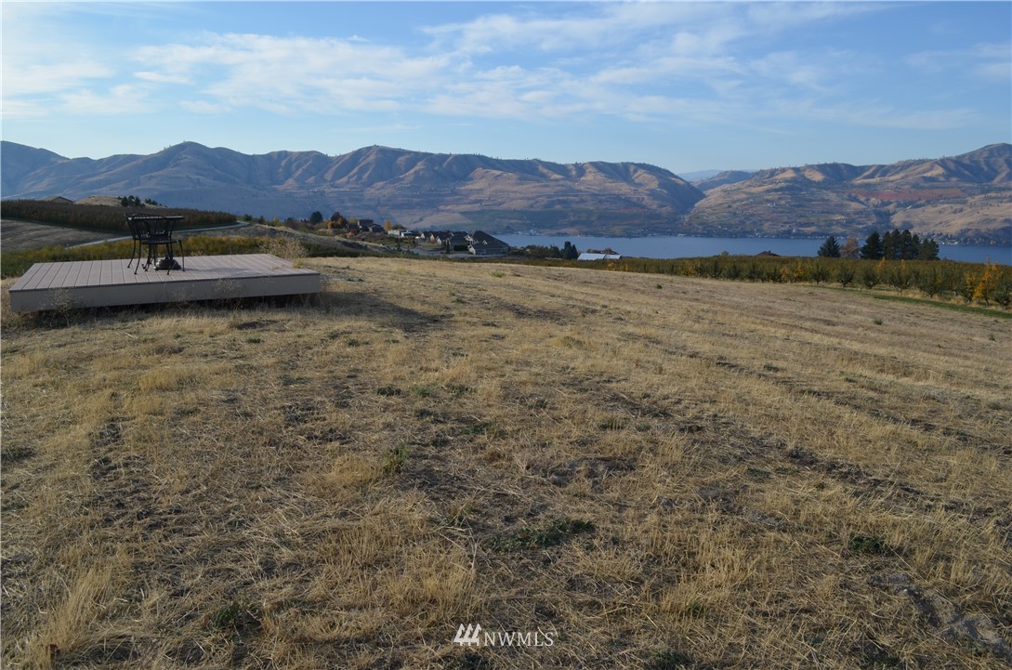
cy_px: 335
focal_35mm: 27
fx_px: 757
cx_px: 506
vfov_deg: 47.7
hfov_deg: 67.5
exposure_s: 1/250
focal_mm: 18
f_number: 8
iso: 110
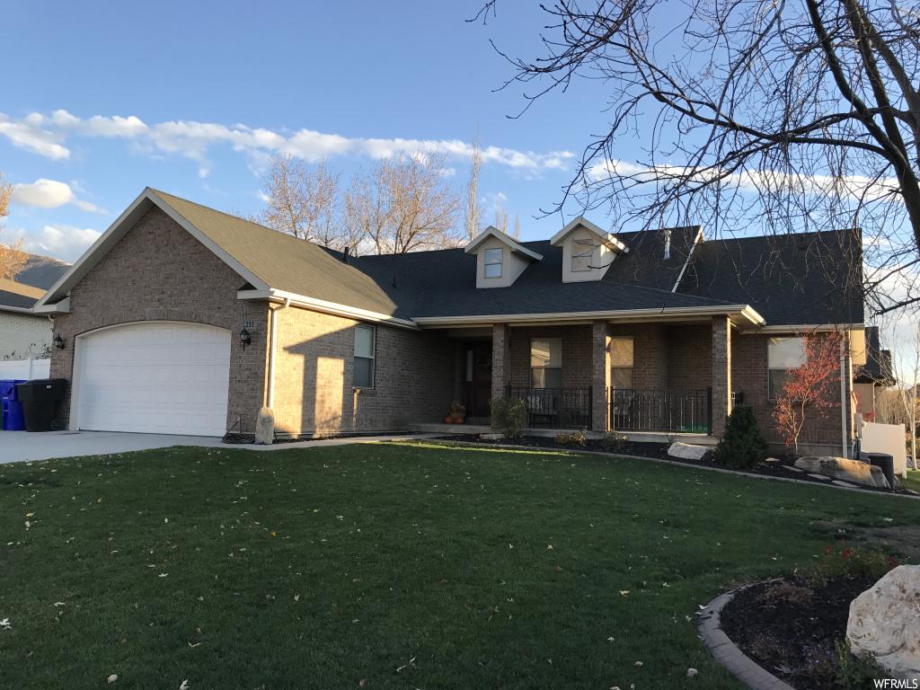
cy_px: 345
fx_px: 744
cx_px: 460
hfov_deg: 63.4
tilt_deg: +7.4
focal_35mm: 28
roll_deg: -2.3
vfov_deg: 49.7
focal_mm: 3.99
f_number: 1.8
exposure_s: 1/541
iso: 20
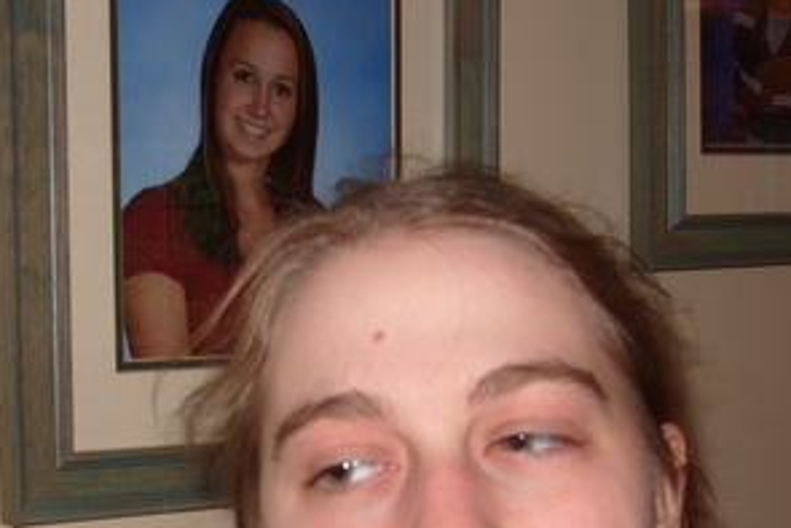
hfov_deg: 25.3
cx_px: 185
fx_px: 1737
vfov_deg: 16.6
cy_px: 619
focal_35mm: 79
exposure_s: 1/45
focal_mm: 7.8
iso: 100
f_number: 2.8
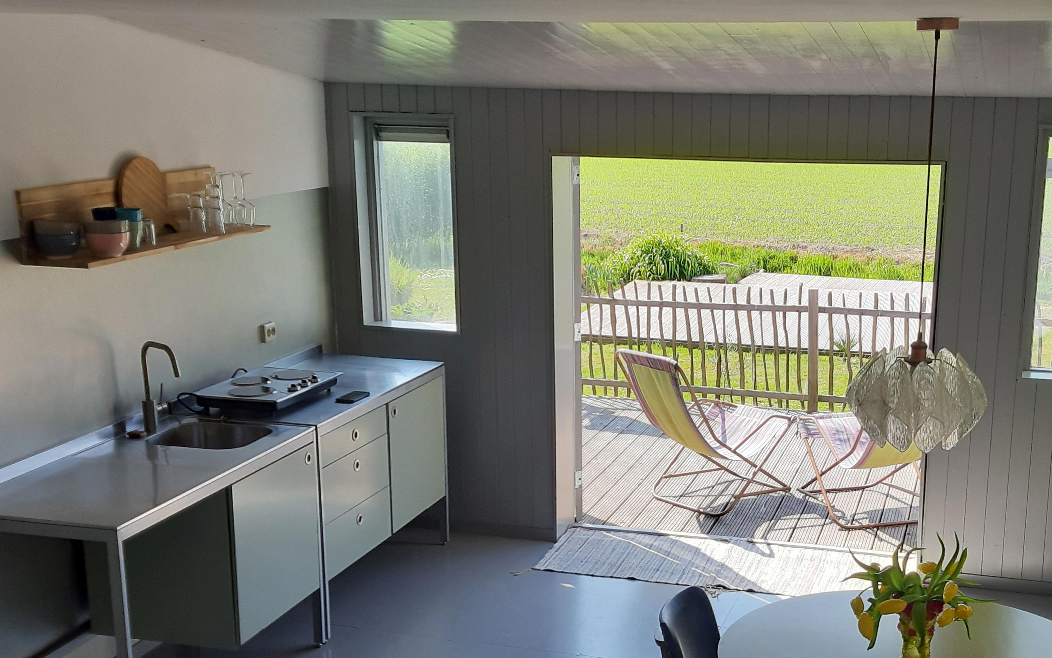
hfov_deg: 40.8
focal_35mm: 49
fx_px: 1405
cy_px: 437
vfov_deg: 26.2
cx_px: 650
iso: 40
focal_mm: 3.93
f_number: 1.7
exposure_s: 1/210
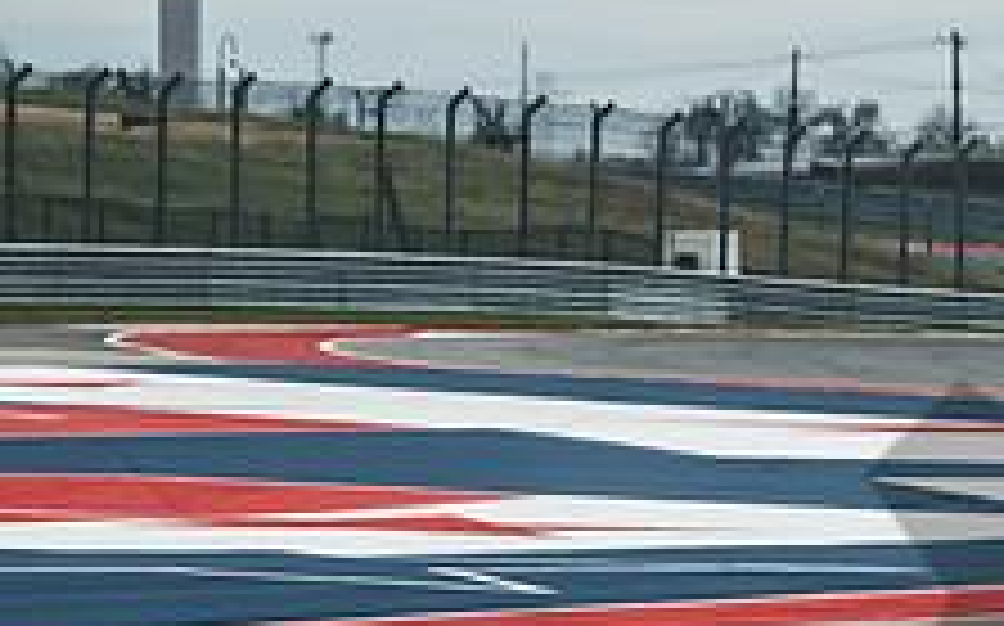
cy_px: 817
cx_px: 1301
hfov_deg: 2.6
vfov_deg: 1.6
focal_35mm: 796
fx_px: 21764
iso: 160
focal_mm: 200
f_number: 4.5
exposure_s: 1/320
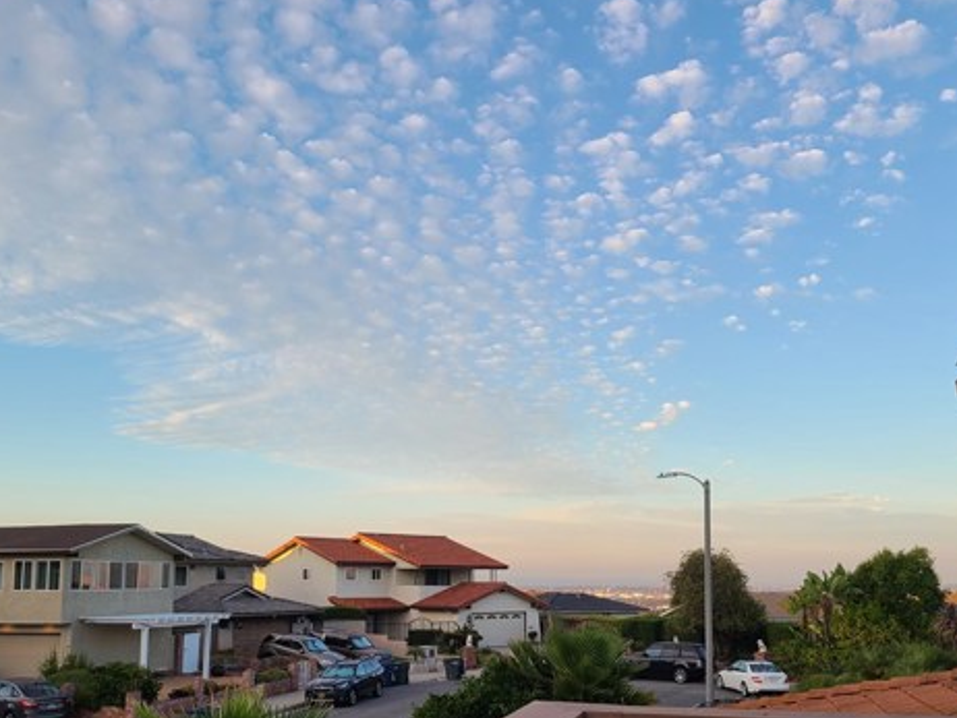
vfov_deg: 39.3
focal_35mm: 36
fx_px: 996
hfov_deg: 51.3
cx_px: 491
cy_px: 468
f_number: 1.8
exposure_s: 1/499
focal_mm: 5.4
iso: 40
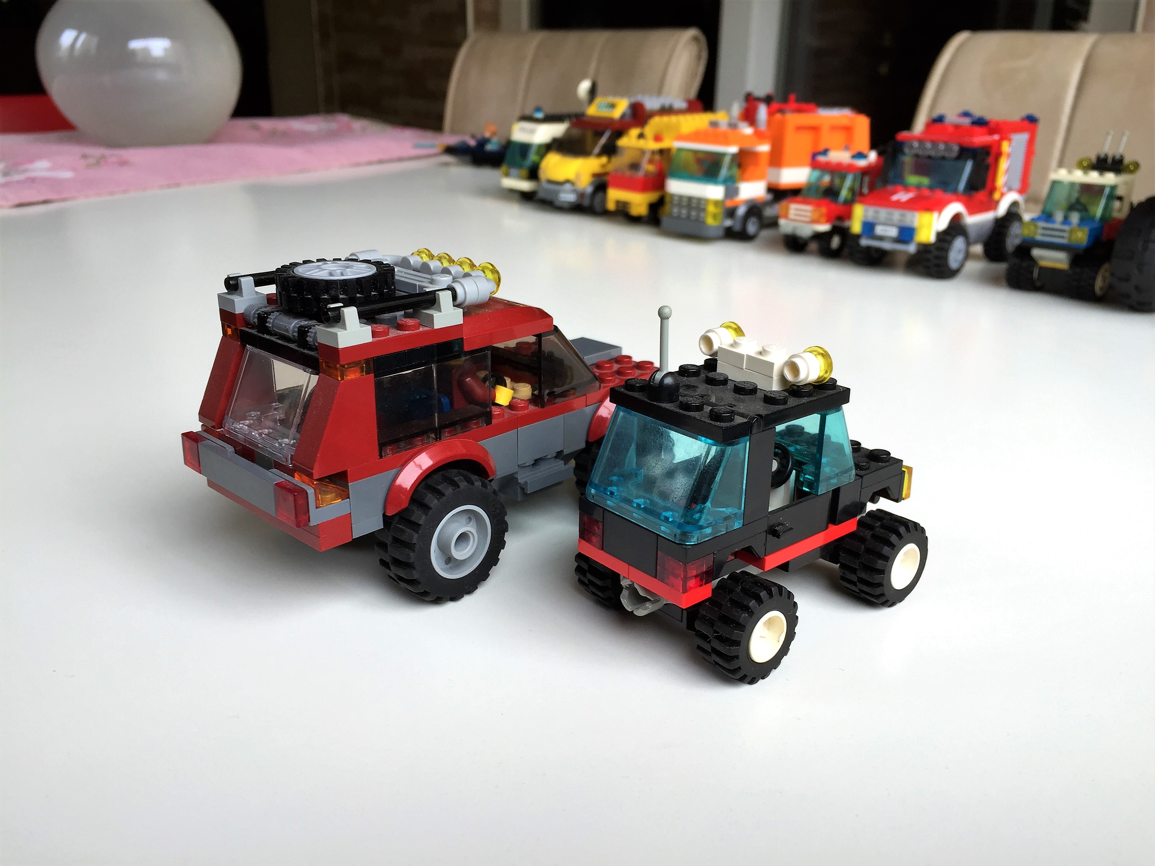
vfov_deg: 48.2
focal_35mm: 29
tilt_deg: -21.6
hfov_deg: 61.7
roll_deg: -1.0
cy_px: 433
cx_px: 578
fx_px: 968
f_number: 2.2
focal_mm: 4.15
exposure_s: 1/100
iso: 40
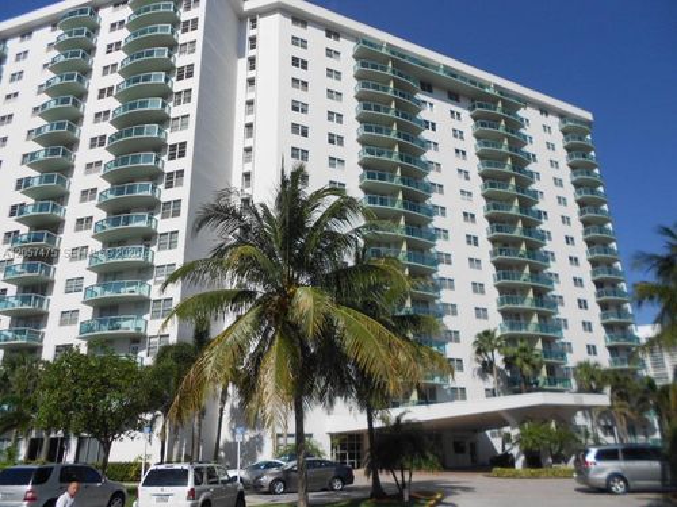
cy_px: 254
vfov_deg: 53.1
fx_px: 508
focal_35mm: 26
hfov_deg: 67.3
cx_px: 338
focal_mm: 4.6
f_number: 8
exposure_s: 1/320
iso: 80
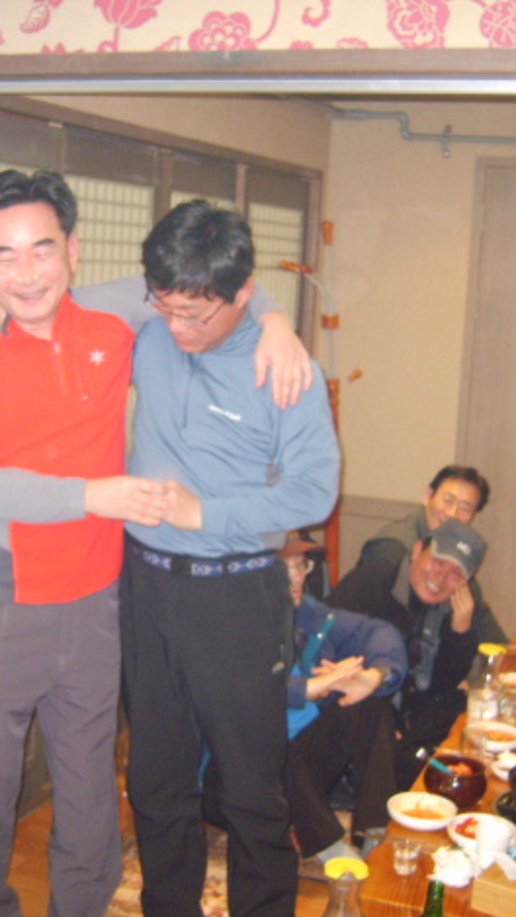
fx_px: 1264
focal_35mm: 52
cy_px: 459
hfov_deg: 23.0
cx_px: 197
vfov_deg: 39.9
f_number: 2.8
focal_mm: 7.4
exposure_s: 1/30
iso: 226
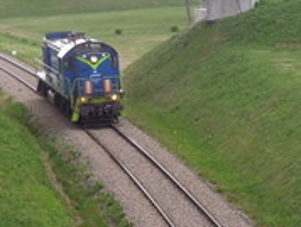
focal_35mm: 167
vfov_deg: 8.9
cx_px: 122
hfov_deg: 11.8
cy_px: 41
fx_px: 1454
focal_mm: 11.1
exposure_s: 1/100
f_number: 3.7
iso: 160
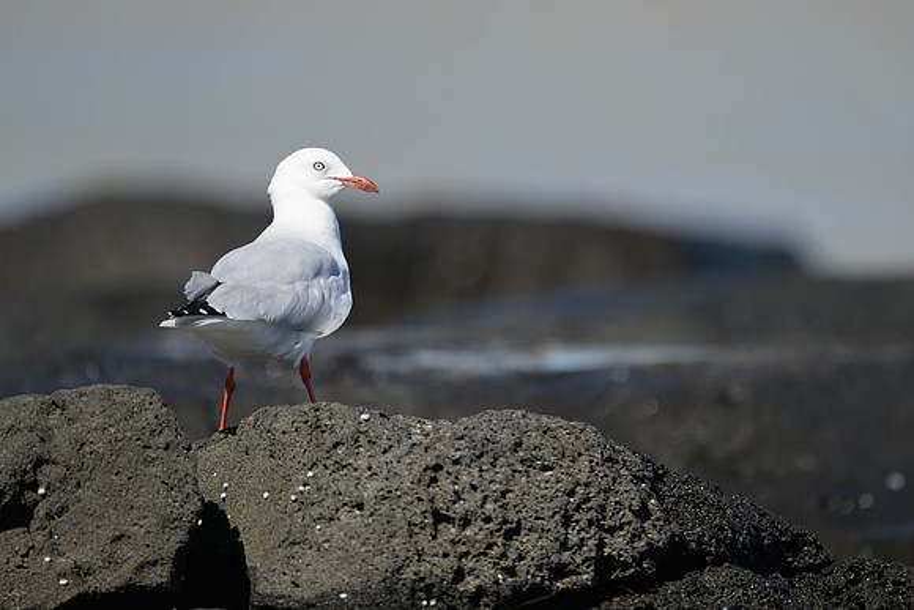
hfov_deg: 2.7
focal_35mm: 751
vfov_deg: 1.8
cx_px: 494
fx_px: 19069
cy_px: 230
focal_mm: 560
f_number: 4
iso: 250
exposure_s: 1/2500
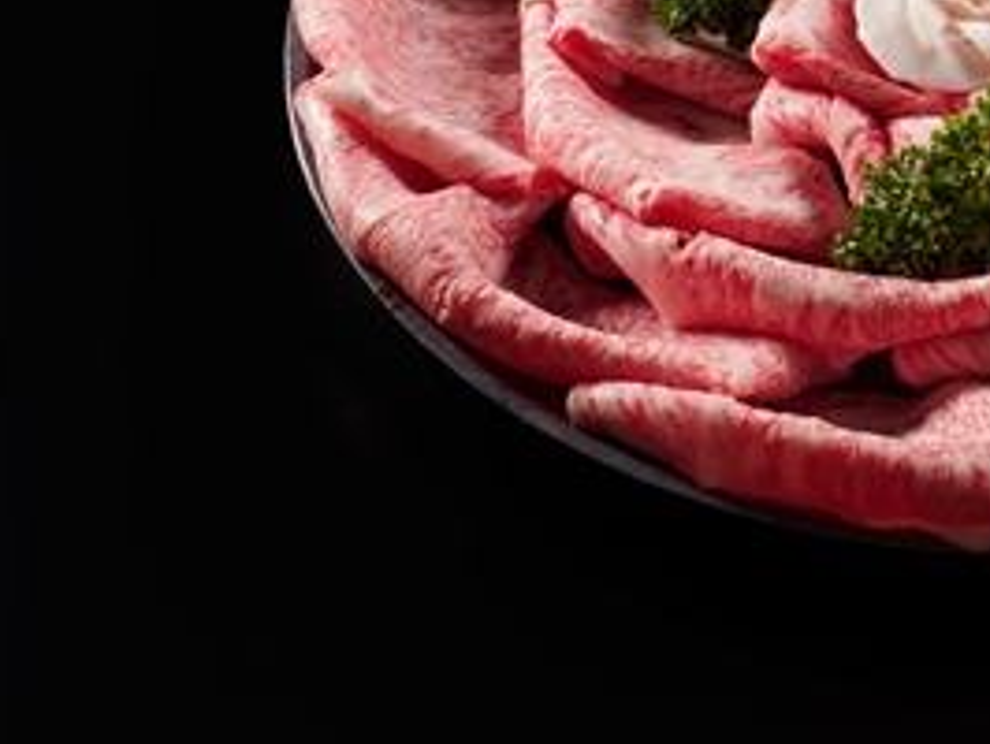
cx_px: 984
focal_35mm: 297
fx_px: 8502
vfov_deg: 5.0
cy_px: -22
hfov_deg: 6.6
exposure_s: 1/200
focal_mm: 62
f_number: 8
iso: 200
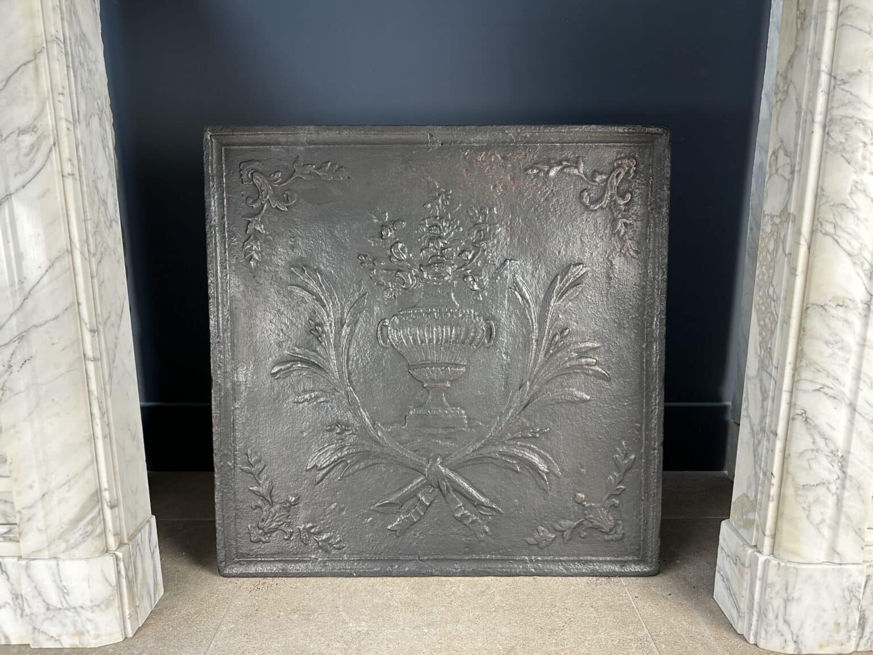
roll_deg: -0.2
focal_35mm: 24
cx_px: 436
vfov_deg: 56.8
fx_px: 605
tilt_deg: -12.7
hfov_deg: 71.6
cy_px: 328
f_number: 1.78
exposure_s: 1/50
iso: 125
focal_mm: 6.86
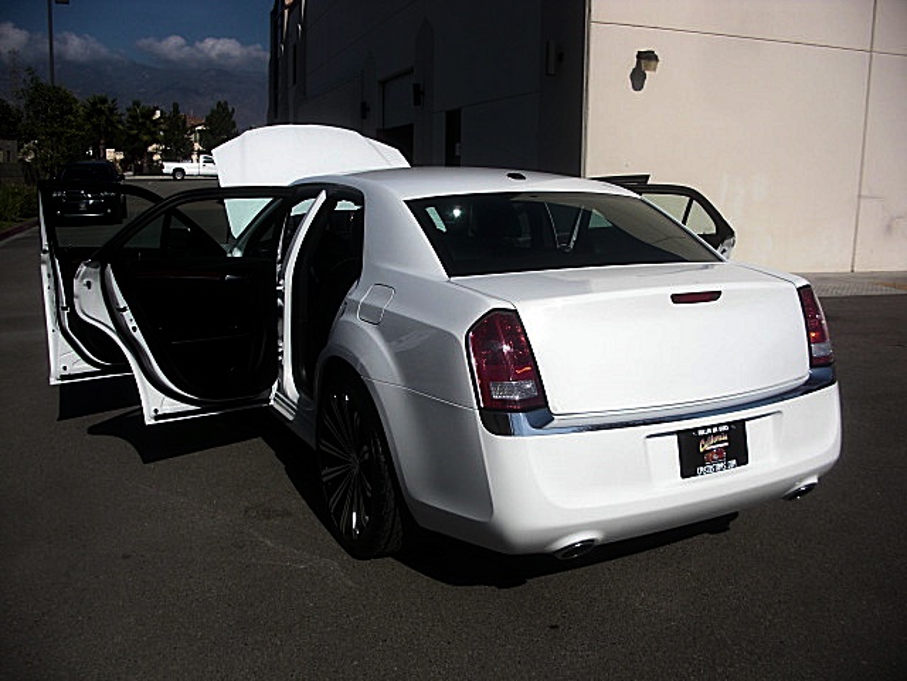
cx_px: 454
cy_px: 340
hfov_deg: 51.4
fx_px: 943
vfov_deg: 39.7
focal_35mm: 36
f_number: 7.9
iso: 50
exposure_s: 1/250
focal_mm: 6.3
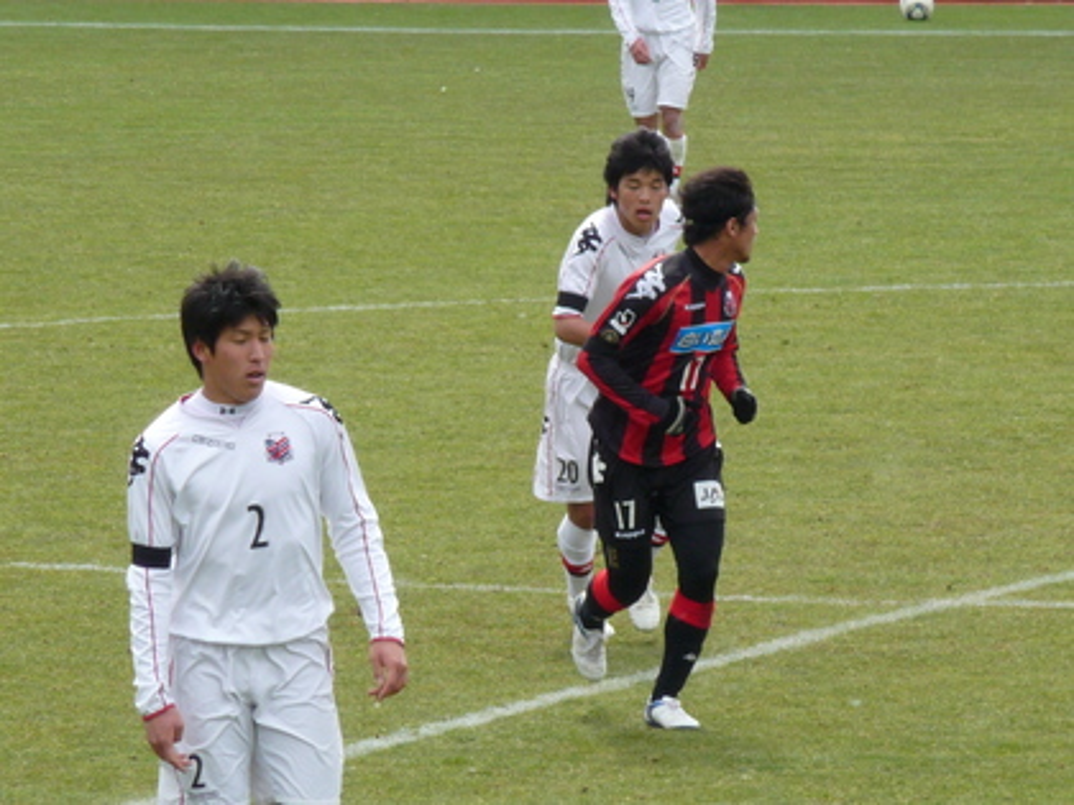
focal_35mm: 472
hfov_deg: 4.2
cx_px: 537
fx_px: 14644
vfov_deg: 3.2
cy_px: 402
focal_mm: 47
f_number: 4.9
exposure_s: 1/500
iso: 125
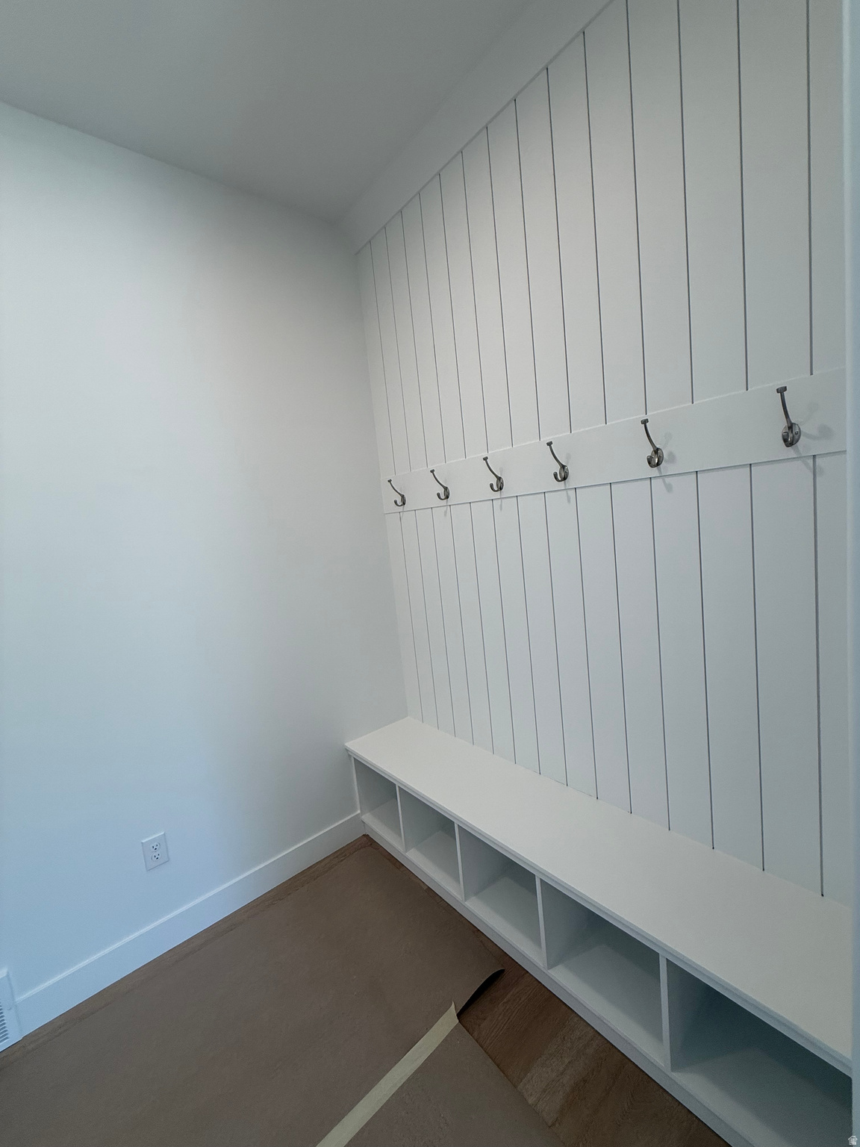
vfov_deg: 102.1
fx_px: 464
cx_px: 430
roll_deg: +5.5
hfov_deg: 85.7
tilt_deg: -5.4
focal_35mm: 14
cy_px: 574
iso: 100
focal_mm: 2.22
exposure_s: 1/99
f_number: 2.2
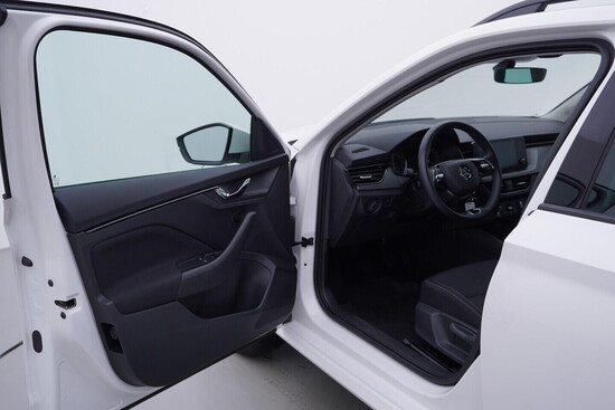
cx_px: 308
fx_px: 615
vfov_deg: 36.9
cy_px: 205
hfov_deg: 53.1
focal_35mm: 36
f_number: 4
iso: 125
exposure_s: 1/80
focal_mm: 24
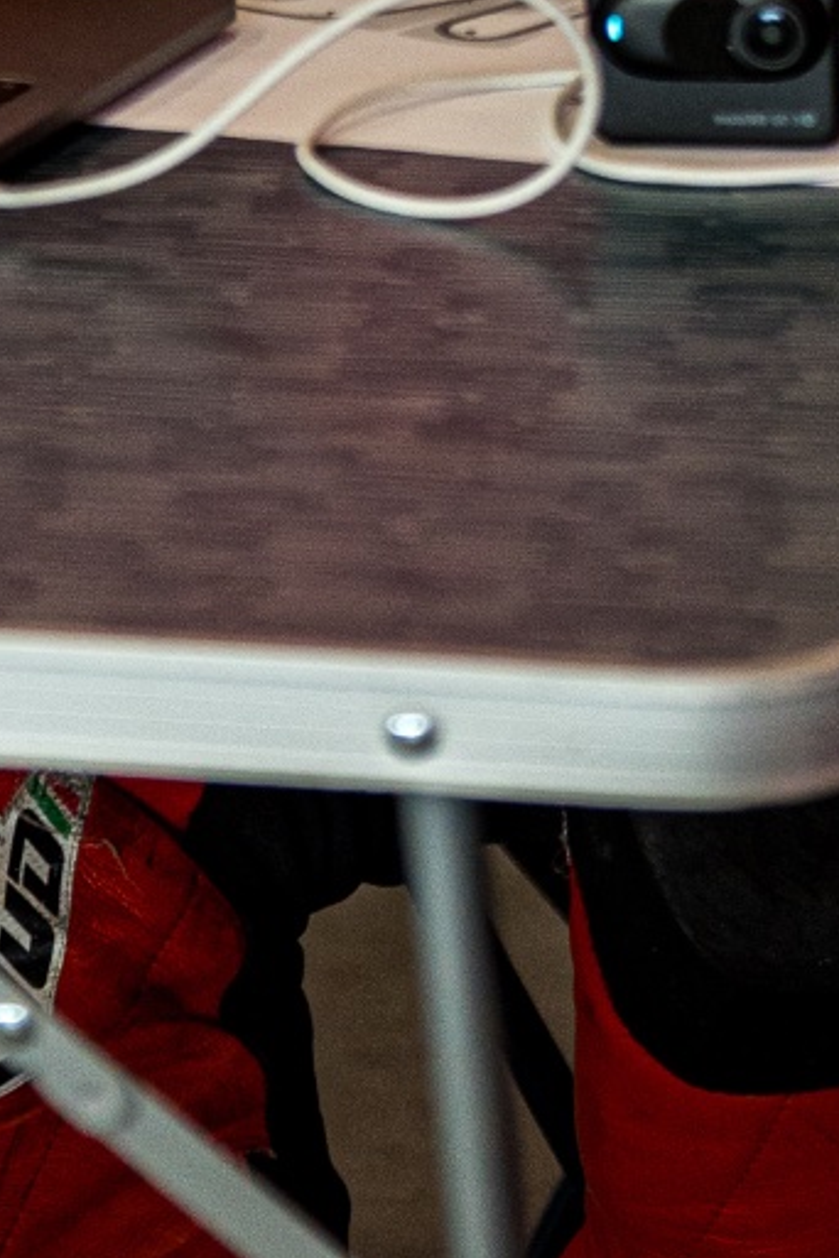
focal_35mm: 295
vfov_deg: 6.8
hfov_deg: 4.7
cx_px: 393
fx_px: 10312
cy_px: -1106
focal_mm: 70
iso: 800
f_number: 2.8
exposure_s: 1/640
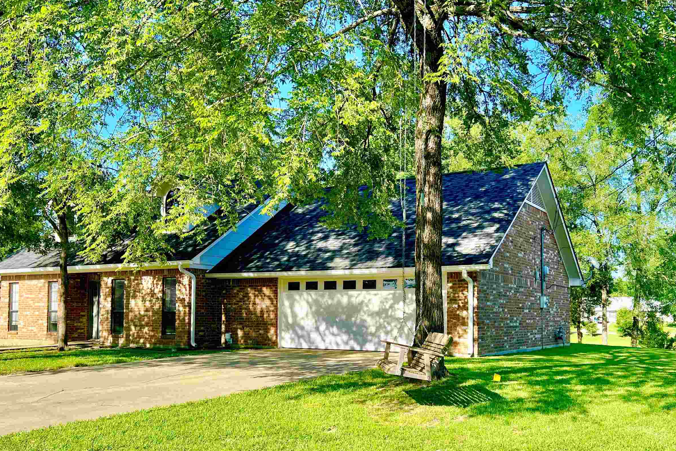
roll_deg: +0.2
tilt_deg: +2.5
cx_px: 344
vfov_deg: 37.6
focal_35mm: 35
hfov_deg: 54.4
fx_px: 657
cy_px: 285
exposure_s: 1/1751
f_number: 1.5
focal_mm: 5.7
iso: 50
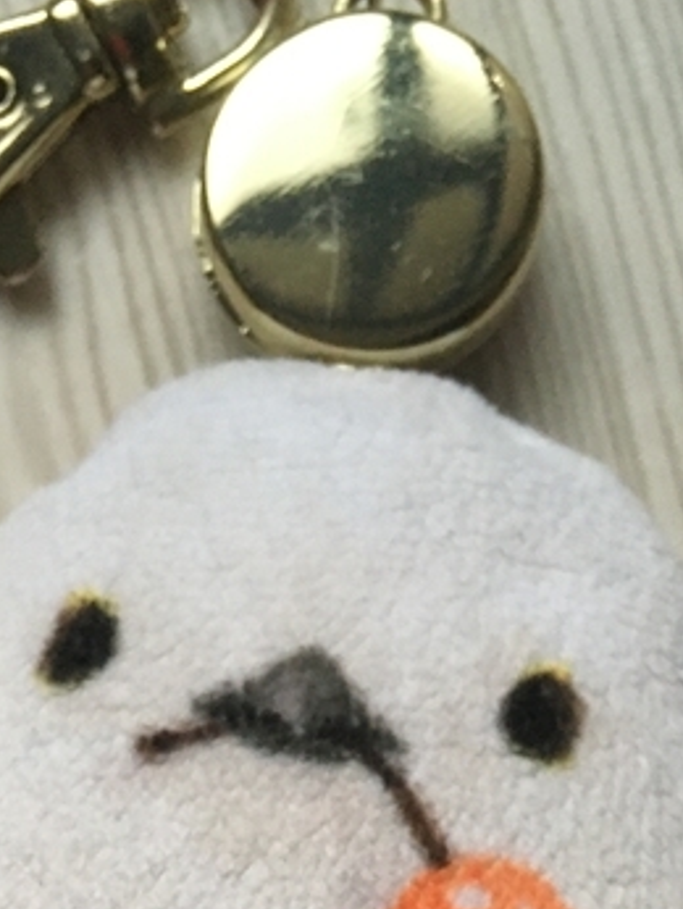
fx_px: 1760
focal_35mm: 67
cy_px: 980
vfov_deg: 26.8
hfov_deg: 21.9
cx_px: 242
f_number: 2.2
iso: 200
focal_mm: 4.15
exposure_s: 1/30
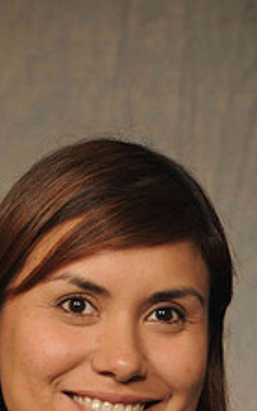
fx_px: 3458
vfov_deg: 6.8
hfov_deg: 4.3
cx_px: 71
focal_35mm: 309
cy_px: 402
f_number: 5.6
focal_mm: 100
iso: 200
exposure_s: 1/125
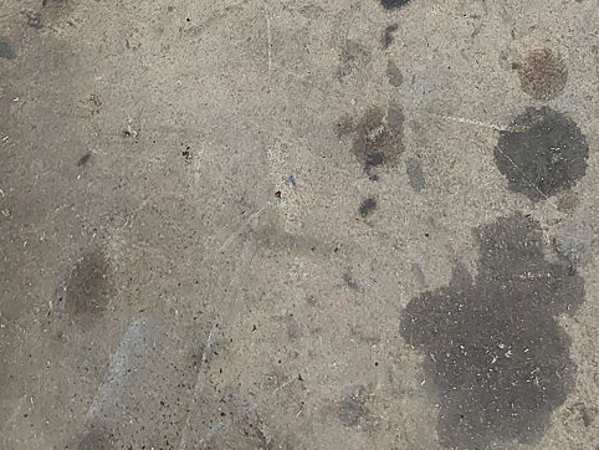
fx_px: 1195
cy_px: -173
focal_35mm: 69
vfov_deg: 19.3
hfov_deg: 27.9
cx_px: 416
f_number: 1.8
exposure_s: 1/33
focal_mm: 5.23
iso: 200
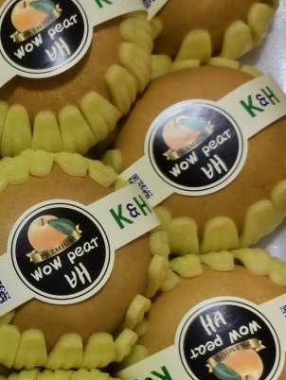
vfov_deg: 31.4
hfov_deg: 22.0
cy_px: 253
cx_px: -68
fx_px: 671
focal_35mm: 61
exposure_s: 1/100
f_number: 1.57
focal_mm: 5.6
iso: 231
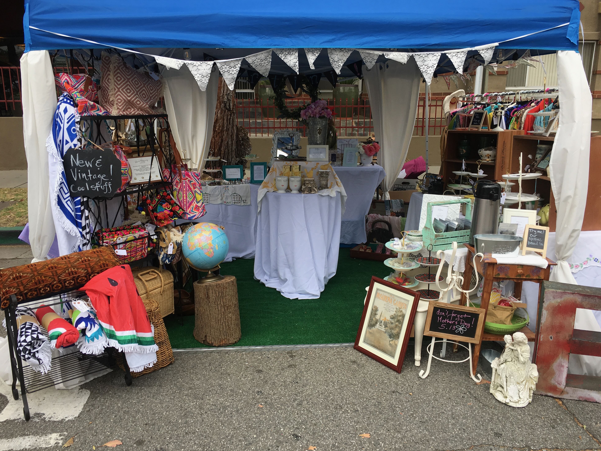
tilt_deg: -12.6
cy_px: 224
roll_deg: +0.3
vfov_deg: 46.8
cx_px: 300
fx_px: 521
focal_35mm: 30
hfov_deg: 60.0
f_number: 2.2
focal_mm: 4.15
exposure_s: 1/343
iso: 25
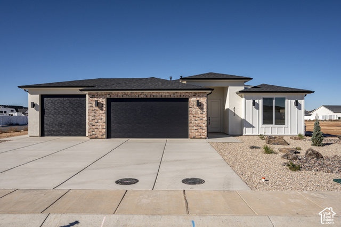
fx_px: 222
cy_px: 114
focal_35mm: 24
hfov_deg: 74.9
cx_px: 170
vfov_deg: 54.1
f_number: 10
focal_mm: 23.5
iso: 320
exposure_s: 1/1250
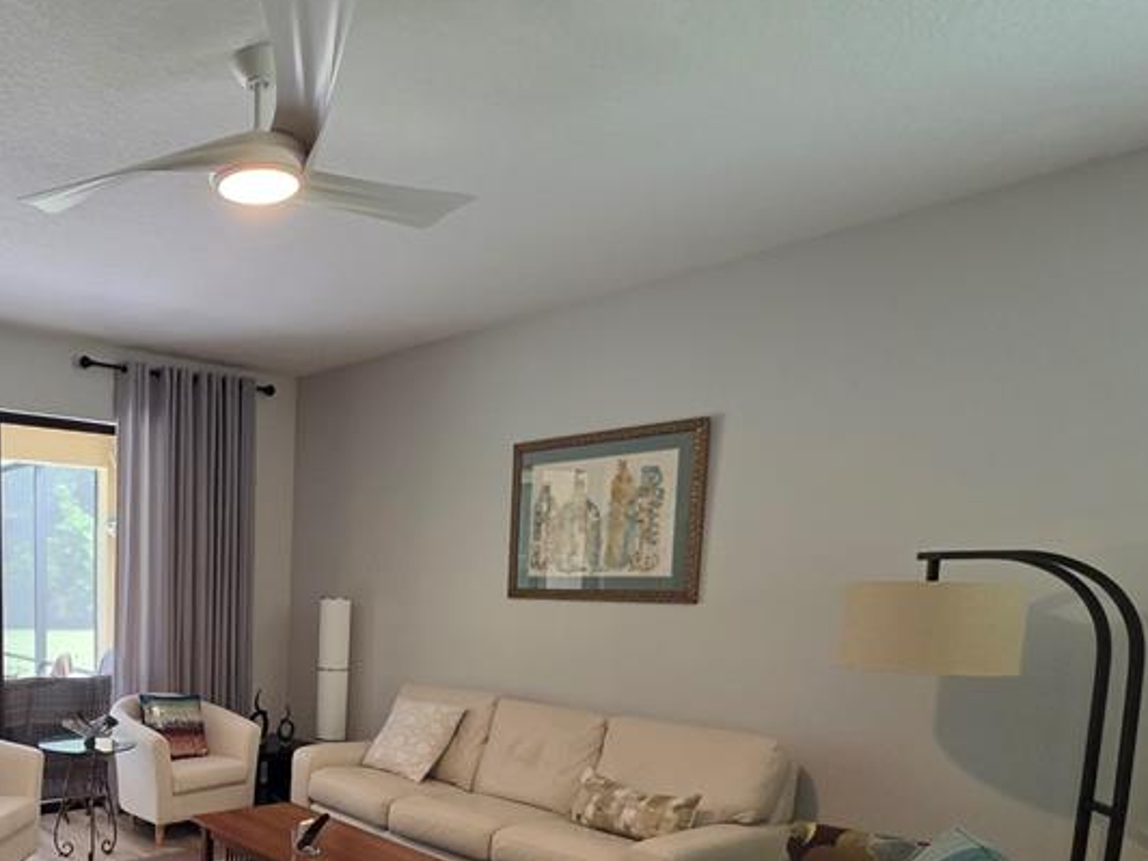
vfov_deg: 51.8
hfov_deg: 62.6
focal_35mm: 25
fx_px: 829
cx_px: 207
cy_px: 675
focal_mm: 2.2
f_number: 1.9
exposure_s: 1/120
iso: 200
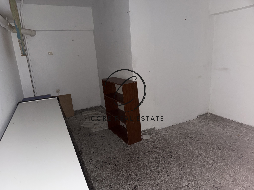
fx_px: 176
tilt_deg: -13.0
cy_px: 95
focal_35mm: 24
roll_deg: +3.7
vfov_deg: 56.8
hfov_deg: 71.6
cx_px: 127
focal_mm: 6.76
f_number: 1.78
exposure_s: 1/4
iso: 80
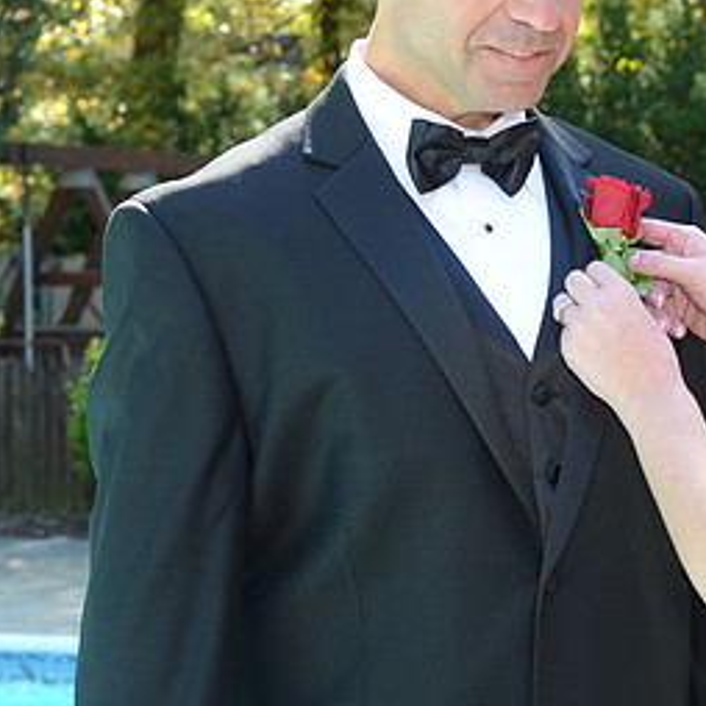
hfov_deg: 13.6
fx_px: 2954
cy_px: 217
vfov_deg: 13.6
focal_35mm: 128
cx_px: 517
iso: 500
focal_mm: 44
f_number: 5.6
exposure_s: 1/100
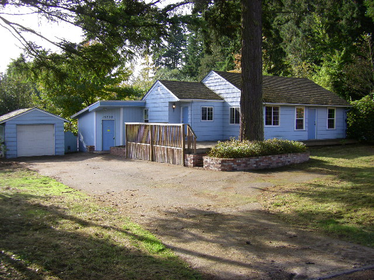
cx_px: 187
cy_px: 140
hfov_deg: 49.0
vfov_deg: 37.7
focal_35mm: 38
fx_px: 411
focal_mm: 6.3
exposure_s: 1/125
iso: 64
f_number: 3.5
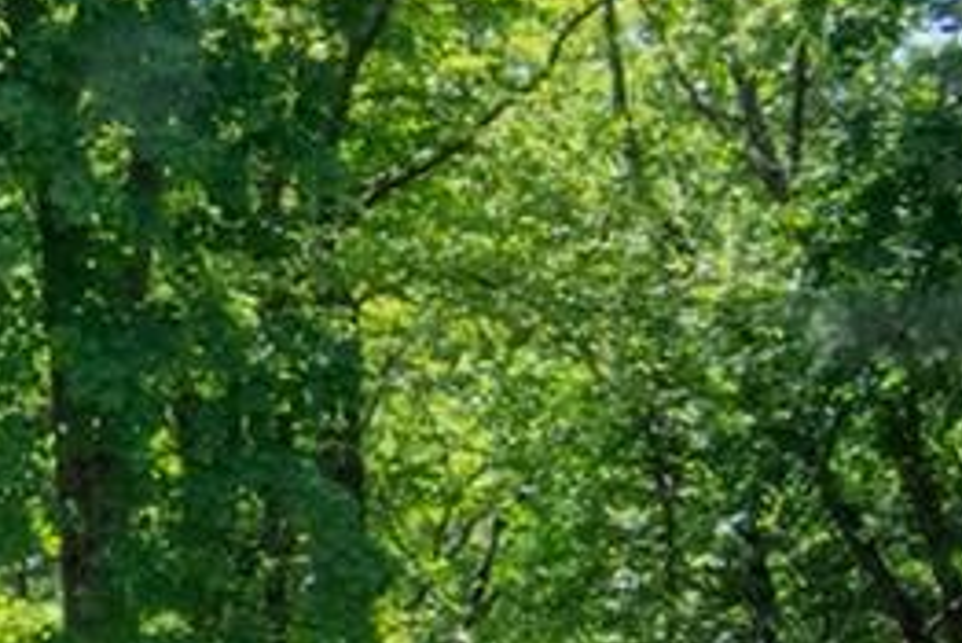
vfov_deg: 10.6
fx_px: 3446
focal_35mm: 129
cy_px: 219
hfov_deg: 15.1
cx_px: -330
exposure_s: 1/200
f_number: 14
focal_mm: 11
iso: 640
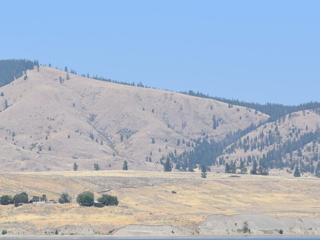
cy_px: 194
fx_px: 1941
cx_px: 69
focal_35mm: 210
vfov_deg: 7.1
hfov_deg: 9.4
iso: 125
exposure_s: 1/500
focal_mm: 70
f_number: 8
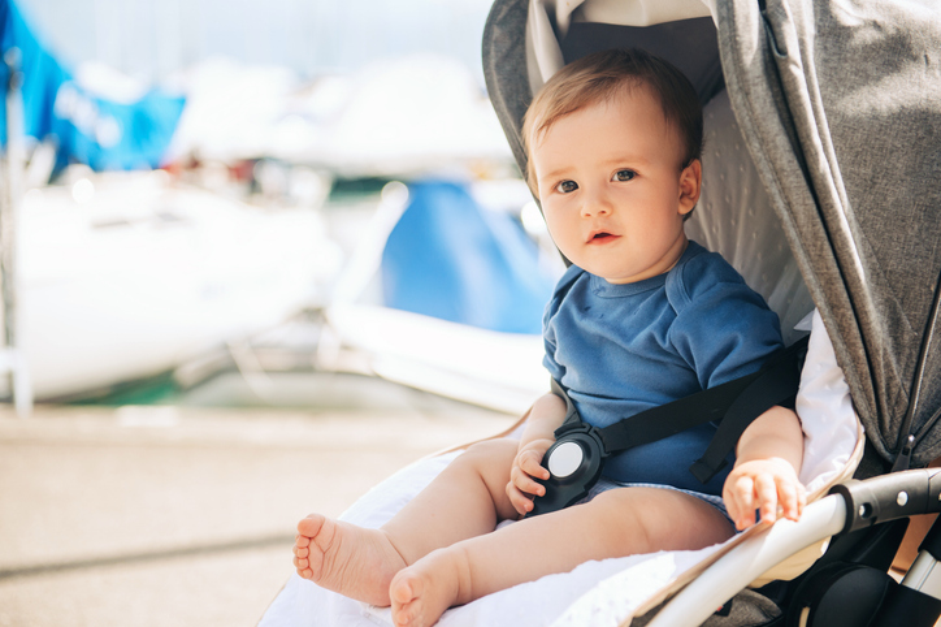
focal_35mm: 70
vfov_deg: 19.4
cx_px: 470
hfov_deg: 28.9
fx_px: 1829
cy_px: 314
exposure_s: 1/2000
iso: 320
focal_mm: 70
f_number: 2.8
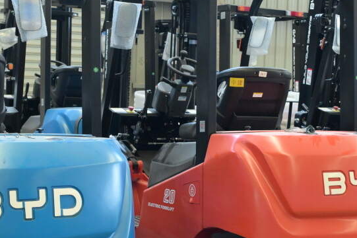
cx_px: 214
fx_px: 704
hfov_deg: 28.4
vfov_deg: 19.2
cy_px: 119
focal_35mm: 71
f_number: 4
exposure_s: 1/250
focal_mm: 24
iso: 3200
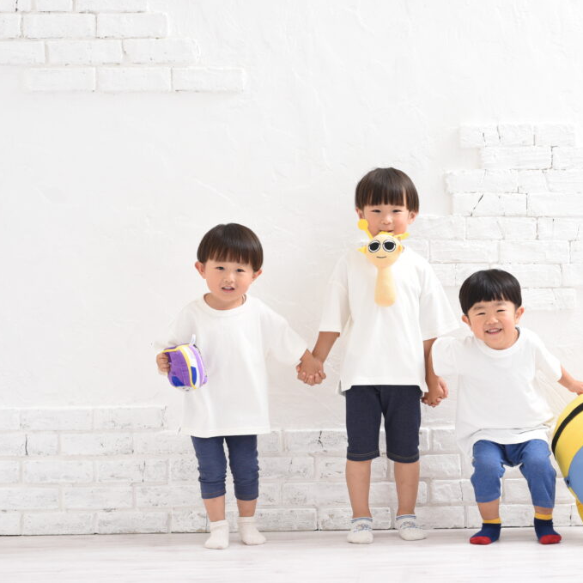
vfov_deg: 16.0
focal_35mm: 109
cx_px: 429
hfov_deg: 15.9
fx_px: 2077
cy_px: 291
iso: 800
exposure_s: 1/160
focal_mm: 85
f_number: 7.1
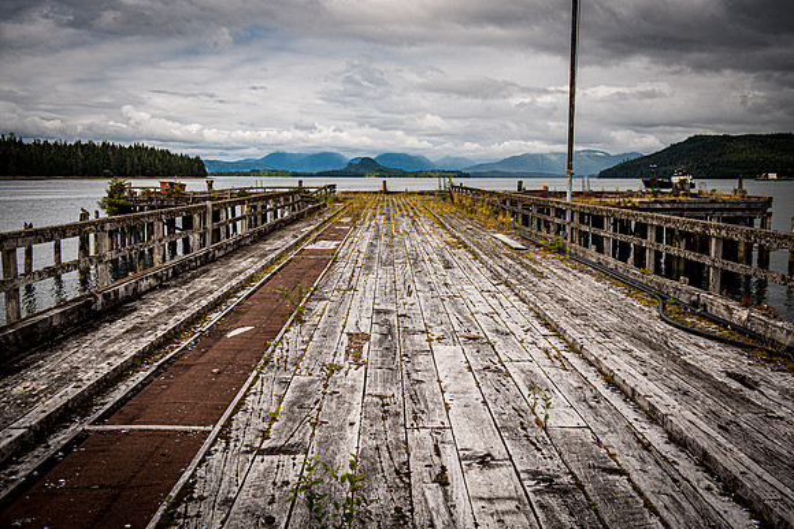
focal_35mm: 36
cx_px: 397
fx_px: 784
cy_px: 264
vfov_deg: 37.3
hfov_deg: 53.7
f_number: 3.2
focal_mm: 34
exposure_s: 1/500
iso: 100
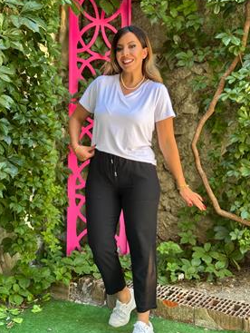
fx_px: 519
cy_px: 176
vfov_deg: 35.5
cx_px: 130
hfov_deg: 27.1
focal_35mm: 54
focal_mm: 6.76
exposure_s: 1/125
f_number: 1.78
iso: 50
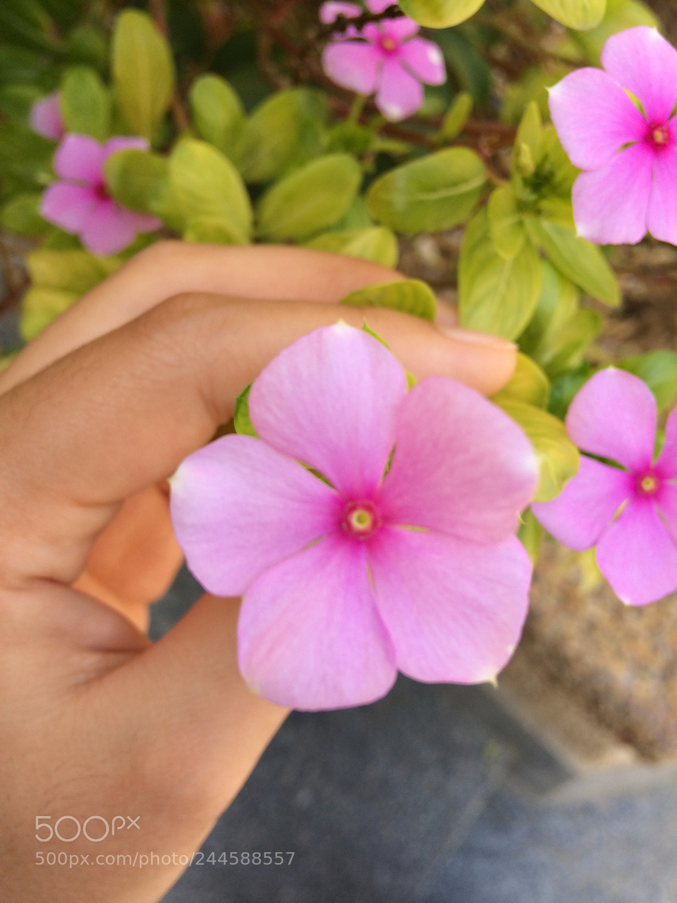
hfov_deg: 48.2
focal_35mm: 29
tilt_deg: -61.2
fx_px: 756
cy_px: 452
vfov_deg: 61.7
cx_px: 338
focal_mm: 4.15
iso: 32
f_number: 2.2
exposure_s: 1/196
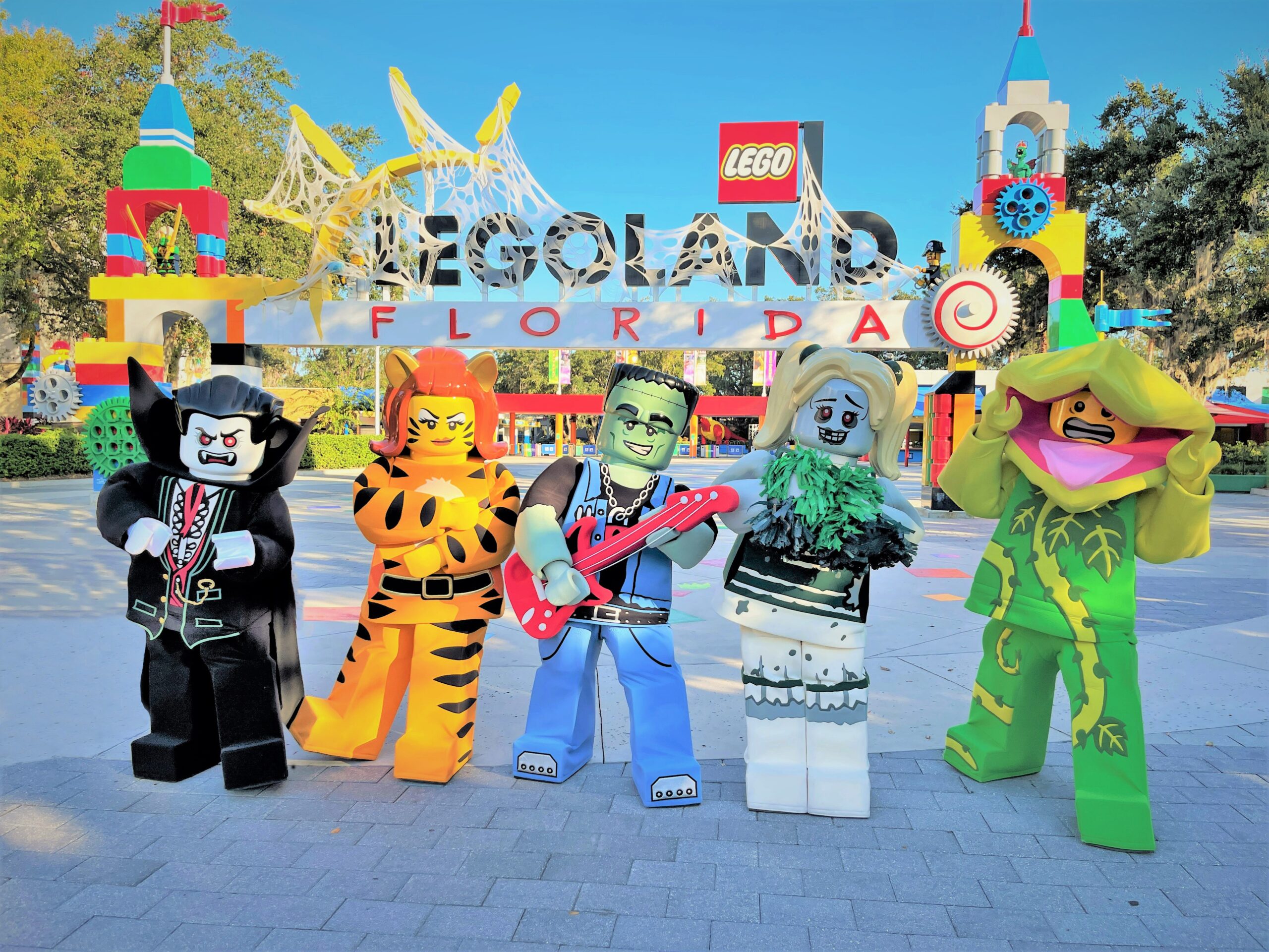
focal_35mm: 26
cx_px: 634
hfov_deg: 67.3
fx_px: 953
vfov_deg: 53.1
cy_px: 476
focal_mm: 5.1
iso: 32
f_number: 1.6
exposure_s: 1/1642
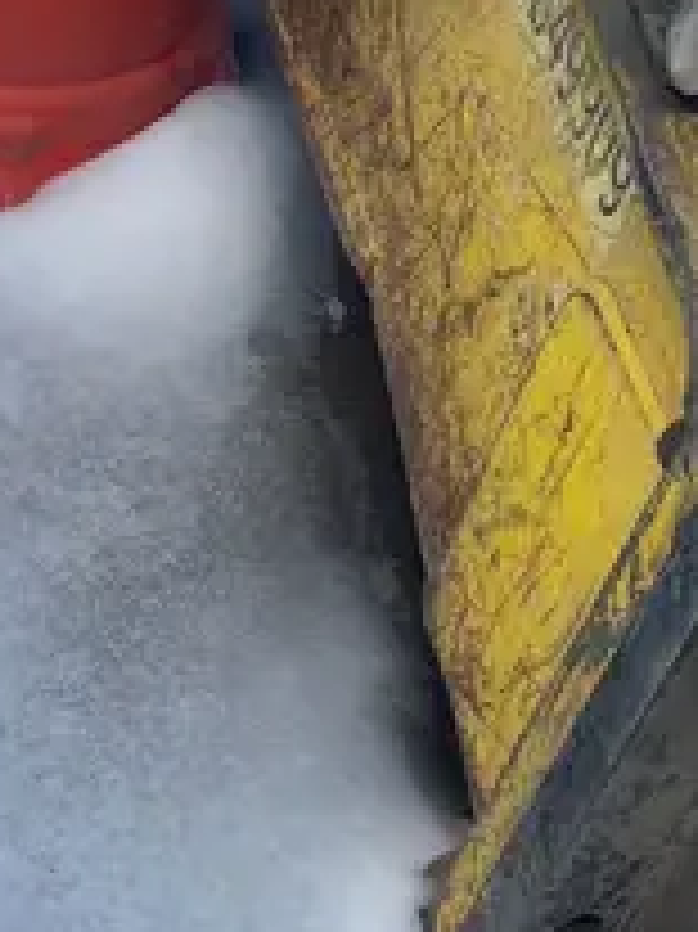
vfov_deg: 21.0
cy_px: 169
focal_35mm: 92
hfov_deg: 15.9
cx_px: 621
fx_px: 2476
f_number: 1.6
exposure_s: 1/1497
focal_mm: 5.1
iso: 50
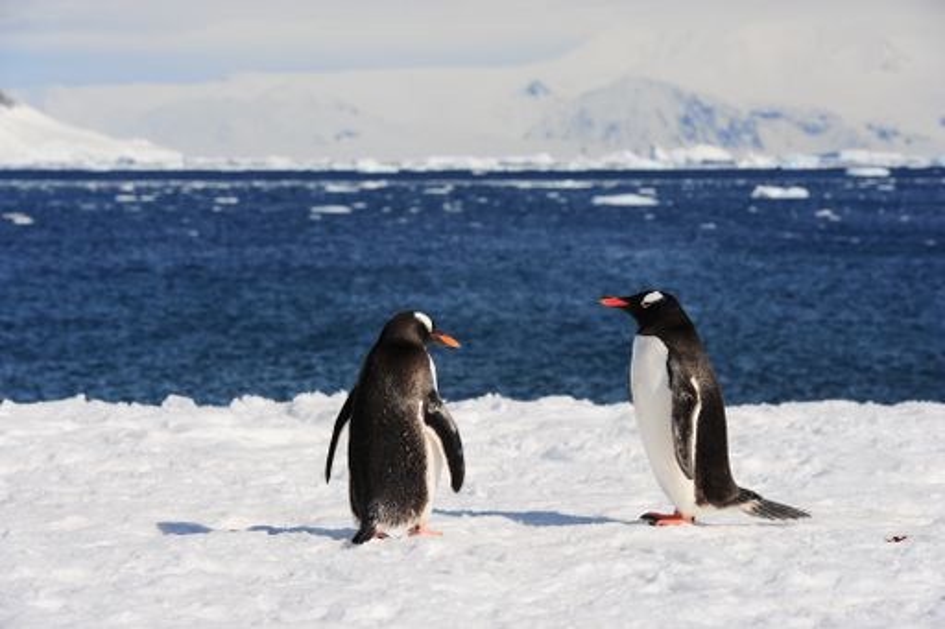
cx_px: 472
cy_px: 314
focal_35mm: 120
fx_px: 3149
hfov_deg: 17.1
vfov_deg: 11.4
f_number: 10
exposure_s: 1/640
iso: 400
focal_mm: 120
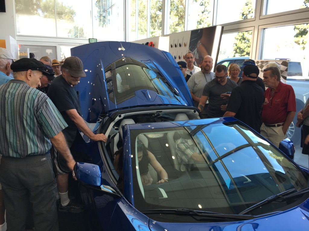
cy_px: 116
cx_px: 154
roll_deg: -0.8
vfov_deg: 48.2
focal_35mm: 29
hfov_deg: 61.7
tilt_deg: -10.4
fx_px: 259
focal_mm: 4.15
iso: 25
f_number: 2.2
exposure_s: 1/60
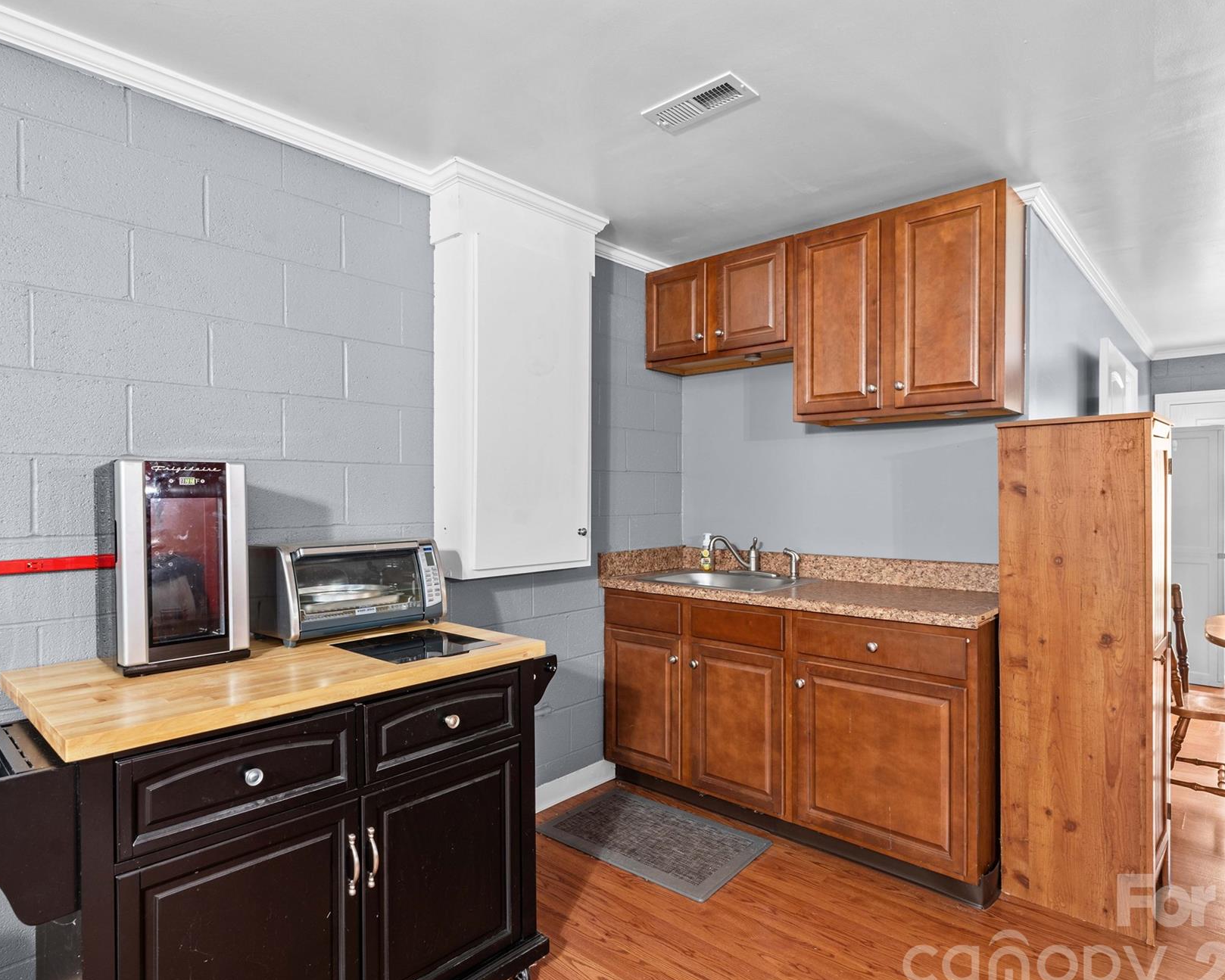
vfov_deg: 70.8
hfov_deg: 83.2
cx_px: 583
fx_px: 689
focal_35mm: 19
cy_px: 506
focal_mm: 16
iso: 100
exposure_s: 8
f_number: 8
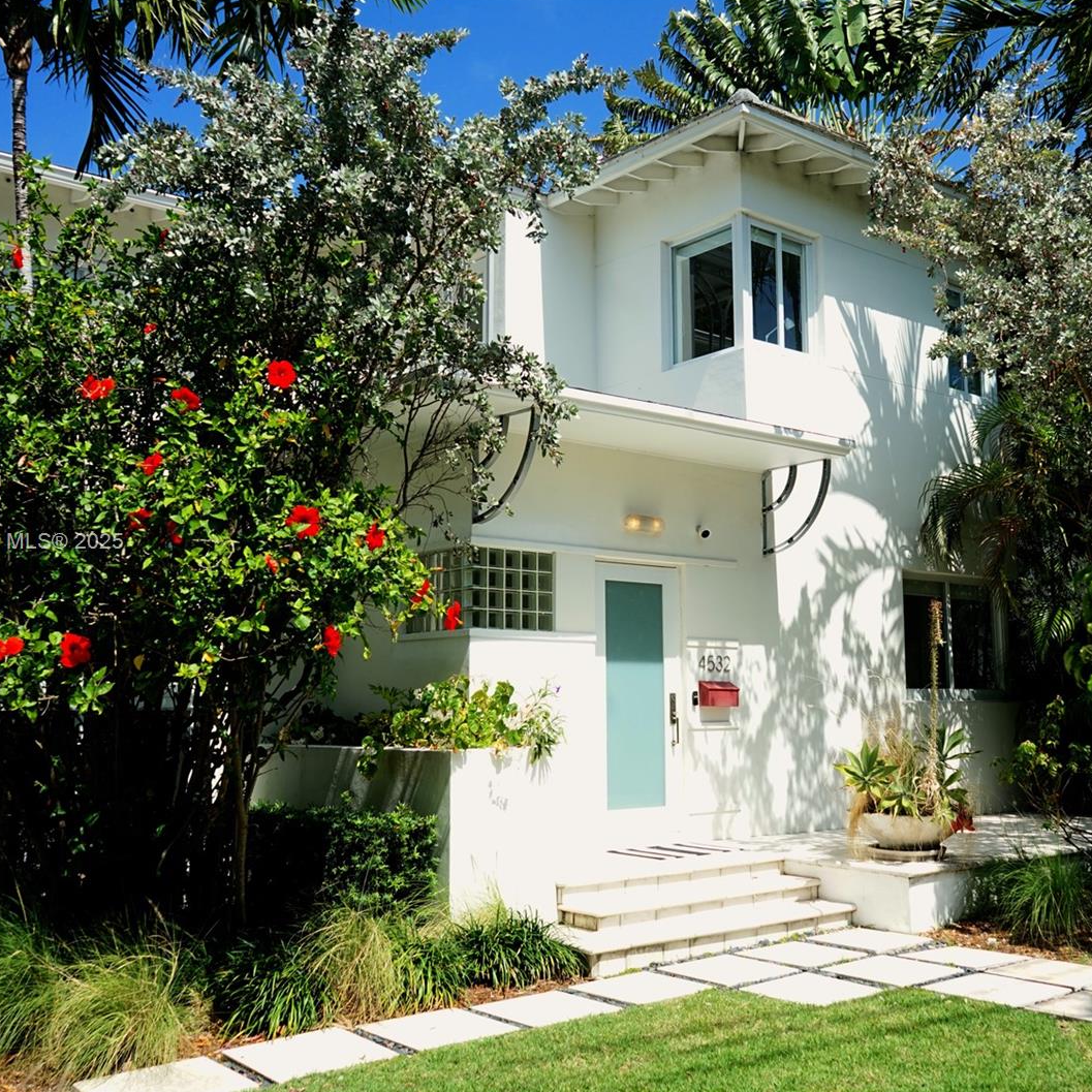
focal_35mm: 36
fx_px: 1285
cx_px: 620
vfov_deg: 46.0
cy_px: 543
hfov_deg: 45.9
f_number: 5.6
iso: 400
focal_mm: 28
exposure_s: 1/800
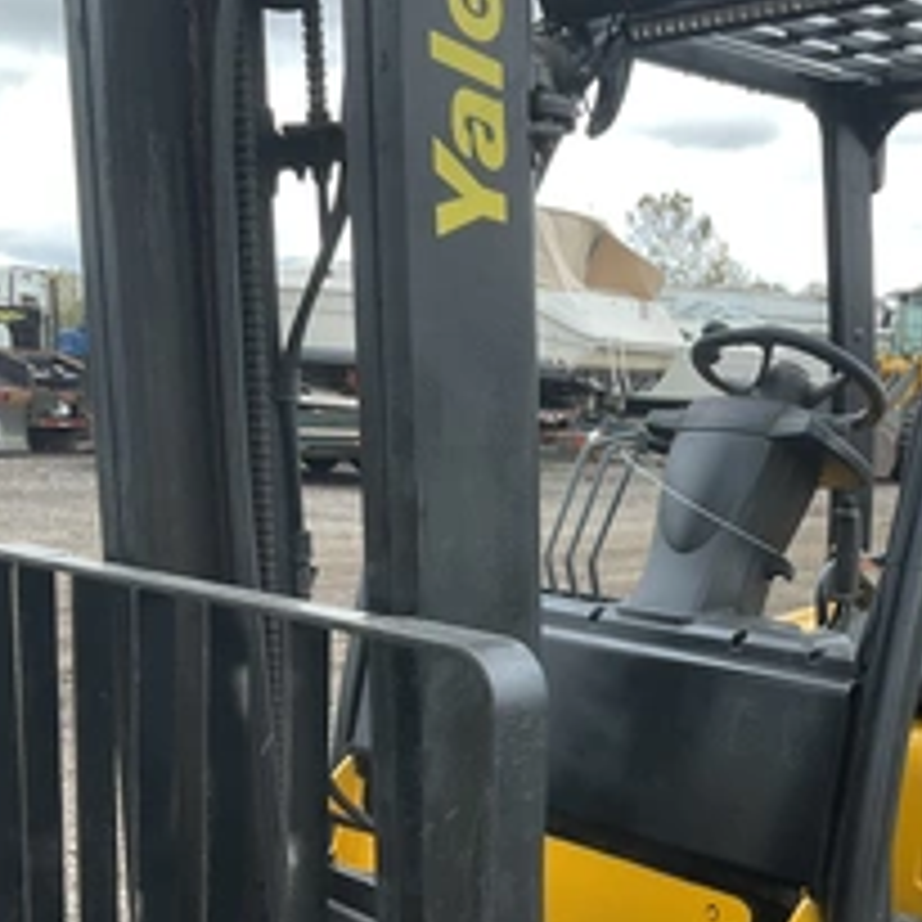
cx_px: 693
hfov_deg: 33.3
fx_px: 1507
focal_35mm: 50
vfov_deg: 33.5
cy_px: 670
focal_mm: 3
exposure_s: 1/122
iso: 20
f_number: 1.8
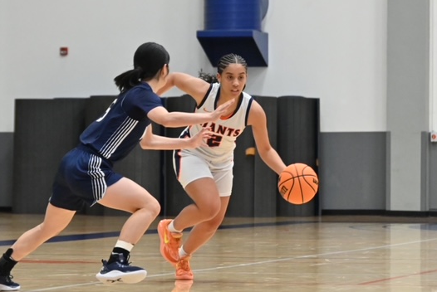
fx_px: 2321
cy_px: 122
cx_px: 209
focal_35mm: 191
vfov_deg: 7.2
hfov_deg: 10.8
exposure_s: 1/500
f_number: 5.6
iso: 6400
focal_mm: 105
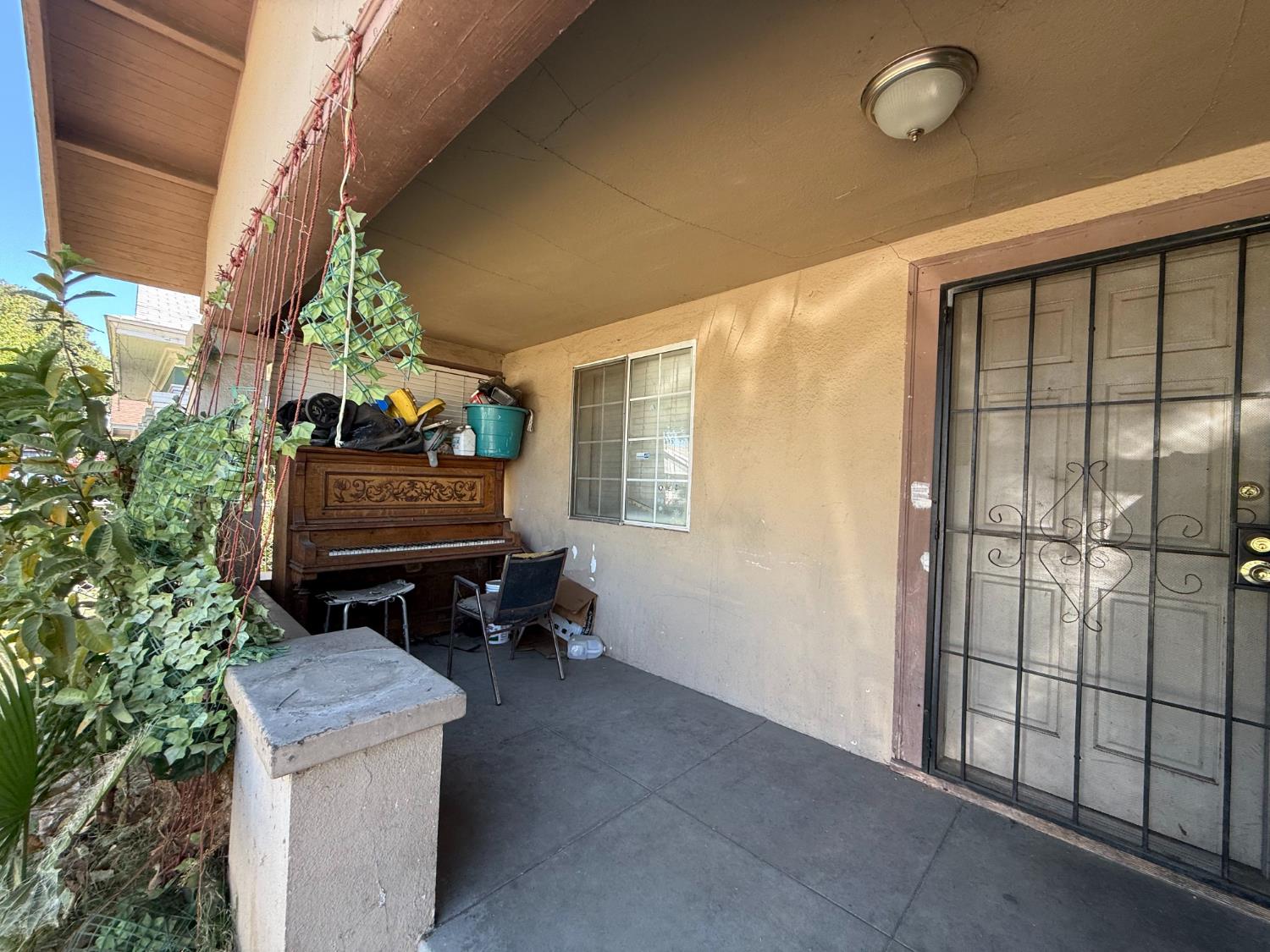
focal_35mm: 14
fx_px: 514
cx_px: 635
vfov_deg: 85.7
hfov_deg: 102.1
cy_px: 476
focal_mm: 2.22
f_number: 2.2
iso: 50
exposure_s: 1/99
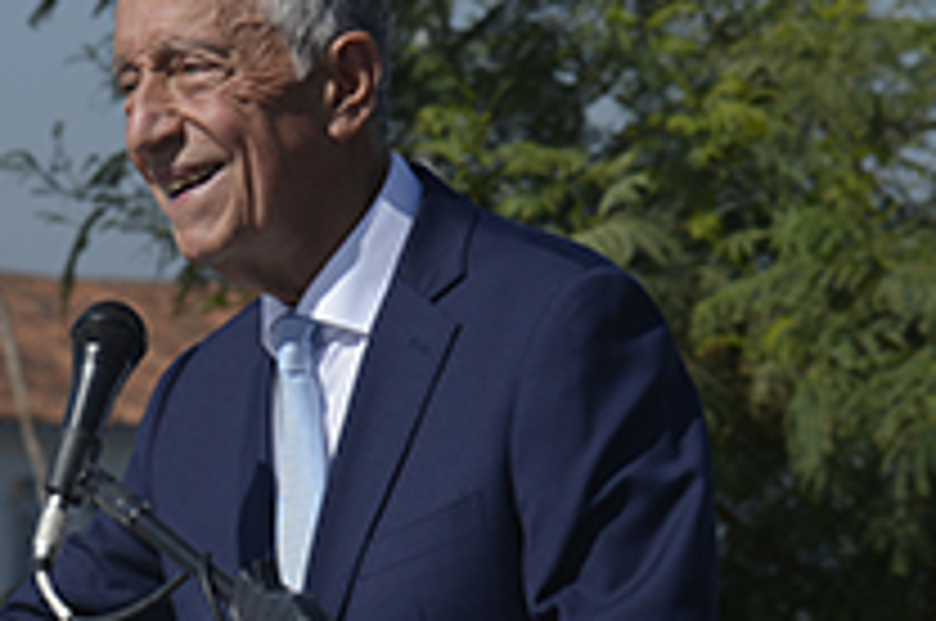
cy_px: 295
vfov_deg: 4.0
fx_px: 8982
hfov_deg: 6.0
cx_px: 284
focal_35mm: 346
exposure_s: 1/1000
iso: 250
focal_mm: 120
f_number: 8
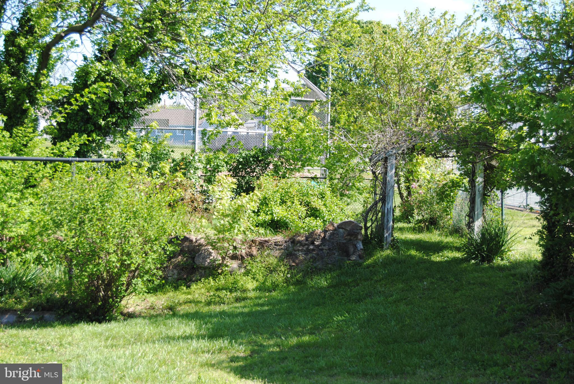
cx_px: 287
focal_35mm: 68
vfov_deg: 20.2
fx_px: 1077
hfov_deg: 29.8
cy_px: 192
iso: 100
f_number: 5.6
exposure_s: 1/125
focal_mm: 45
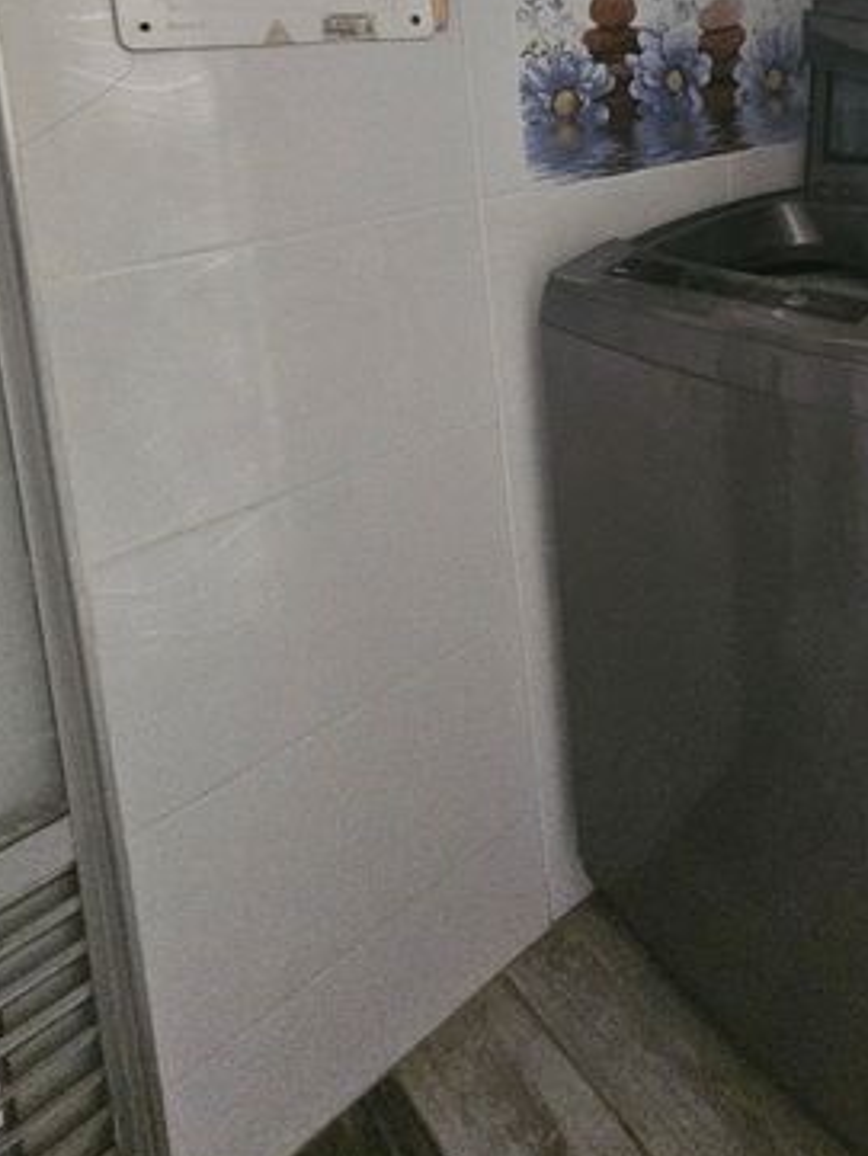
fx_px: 802
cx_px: 676
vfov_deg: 62.7
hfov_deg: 53.6
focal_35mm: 24
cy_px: 165
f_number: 2.2
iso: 1000
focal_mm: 2.2
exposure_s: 1/24
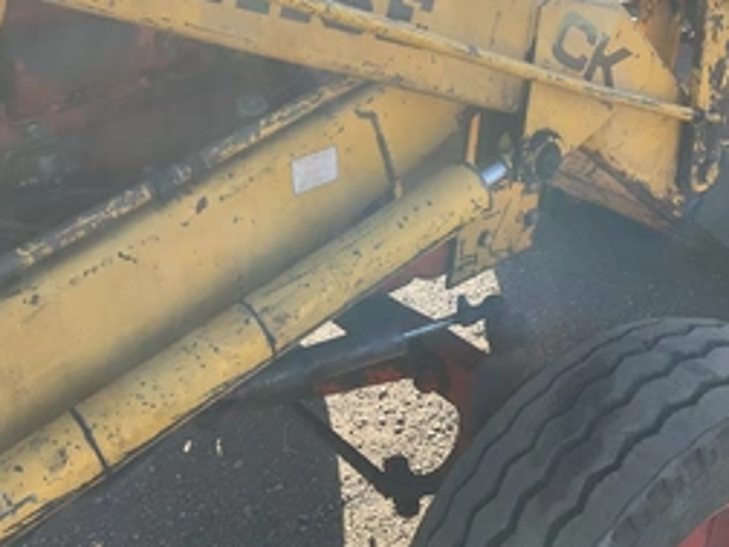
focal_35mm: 46
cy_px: 179
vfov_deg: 31.3
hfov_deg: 41.2
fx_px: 969
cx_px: 408
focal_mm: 3
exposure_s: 1/473
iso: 25
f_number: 1.8
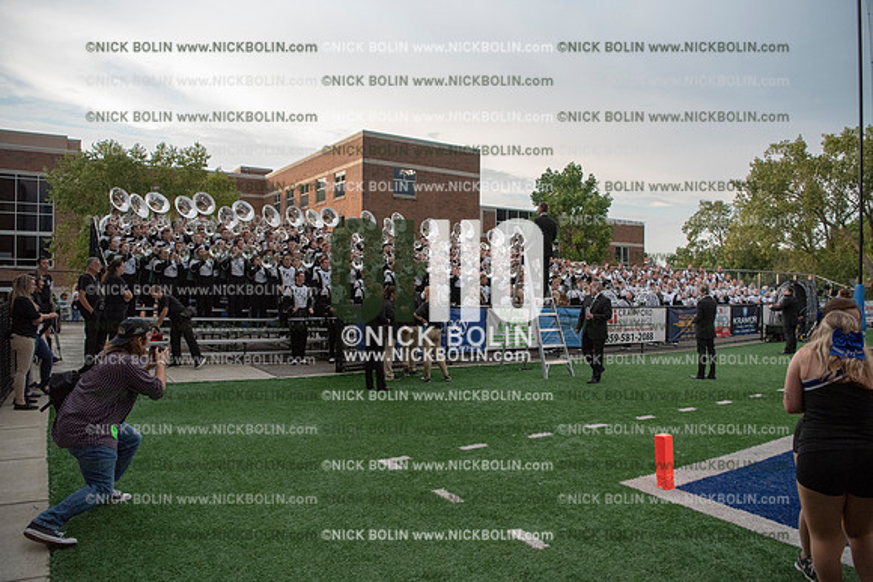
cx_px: 436
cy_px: 291
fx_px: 582
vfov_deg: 53.2
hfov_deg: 73.7
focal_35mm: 24
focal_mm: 24
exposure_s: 1/4000
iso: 3200
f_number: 3.5
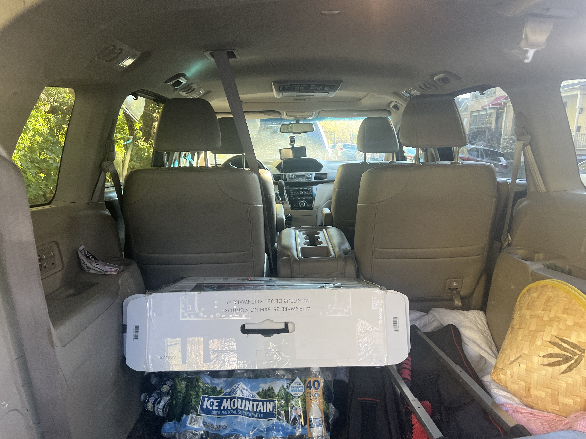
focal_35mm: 26
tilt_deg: -10.4
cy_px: 220
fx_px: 440
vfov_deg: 53.1
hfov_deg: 67.3
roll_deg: -2.4
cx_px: 293
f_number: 1.5
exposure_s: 1/102
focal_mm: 5.7
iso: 125
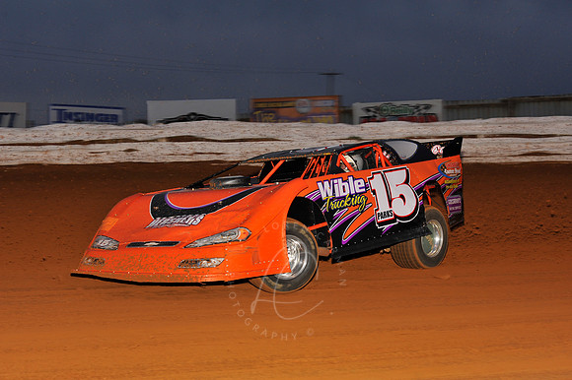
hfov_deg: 23.7
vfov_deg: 15.9
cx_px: 286
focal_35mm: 86
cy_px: 190
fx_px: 1366
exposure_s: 1/250
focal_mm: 86
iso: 500
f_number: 7.1
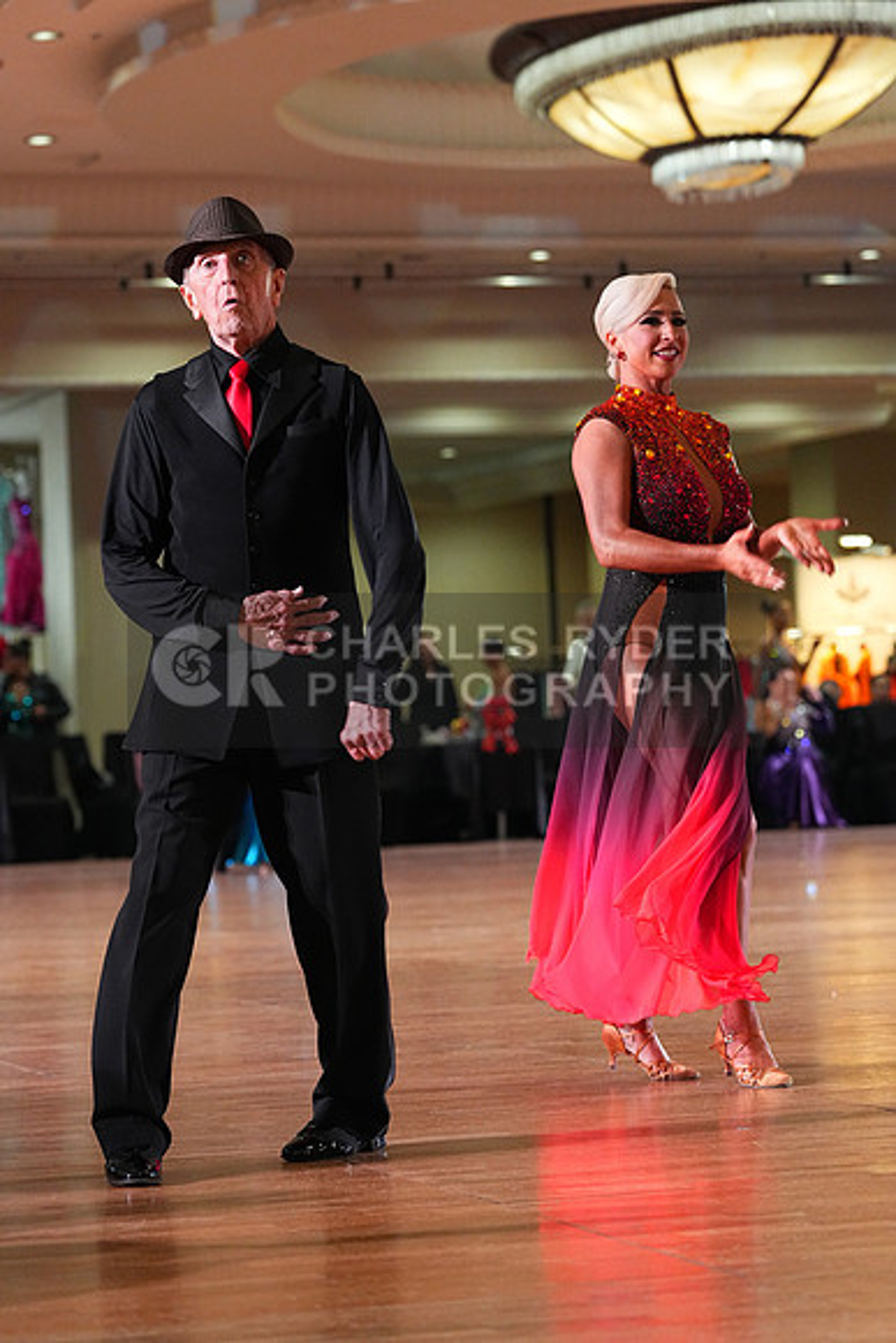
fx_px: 4402
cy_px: 672
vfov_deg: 17.3
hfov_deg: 11.6
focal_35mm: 118
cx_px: 448
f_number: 4.5
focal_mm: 118
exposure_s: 1/400
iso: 6400
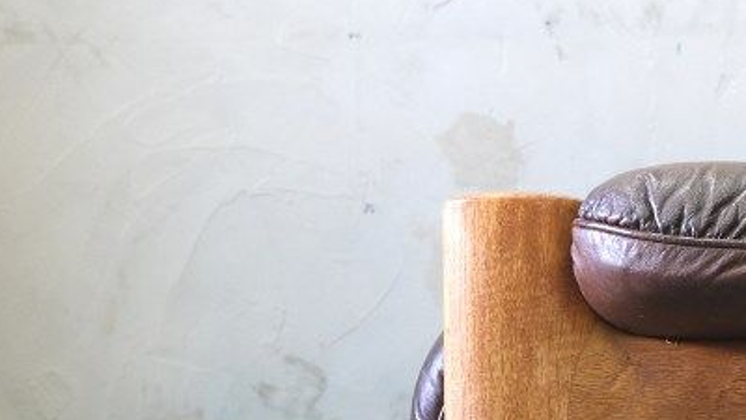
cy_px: 215
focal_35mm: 100
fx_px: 1978
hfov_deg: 19.8
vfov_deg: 12.1
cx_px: 934
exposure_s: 1/28
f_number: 4
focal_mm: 20.2
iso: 1250
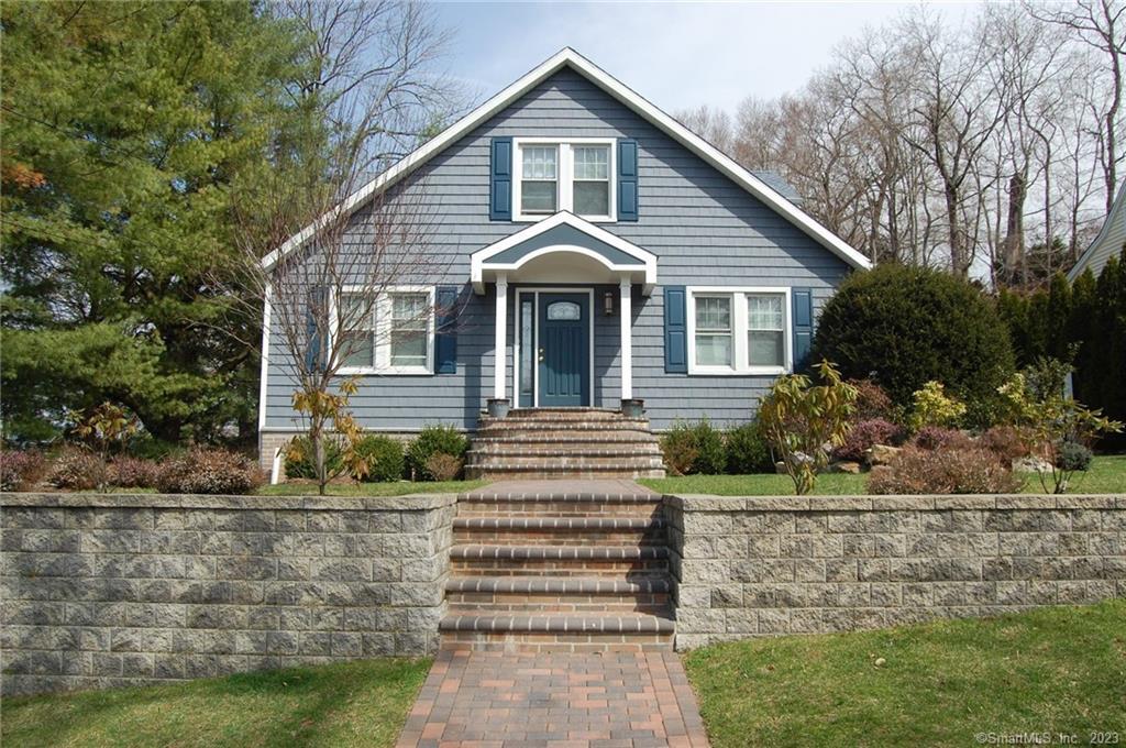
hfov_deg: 67.4
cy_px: 374
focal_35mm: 27
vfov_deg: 47.8
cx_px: 563
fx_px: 843
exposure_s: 1/320
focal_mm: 18
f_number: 9
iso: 200
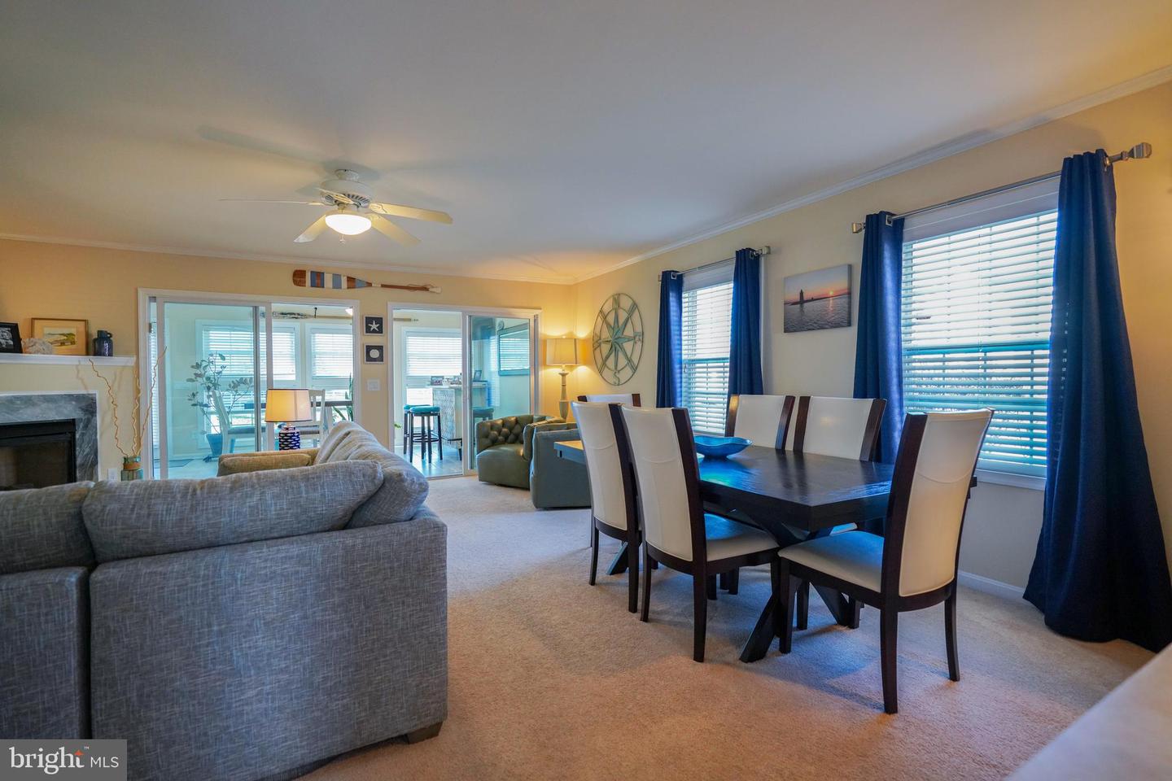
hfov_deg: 96.7
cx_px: 586
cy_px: 390
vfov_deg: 73.7
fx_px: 521
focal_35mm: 16
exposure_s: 1/160
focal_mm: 16
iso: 1600
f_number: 4
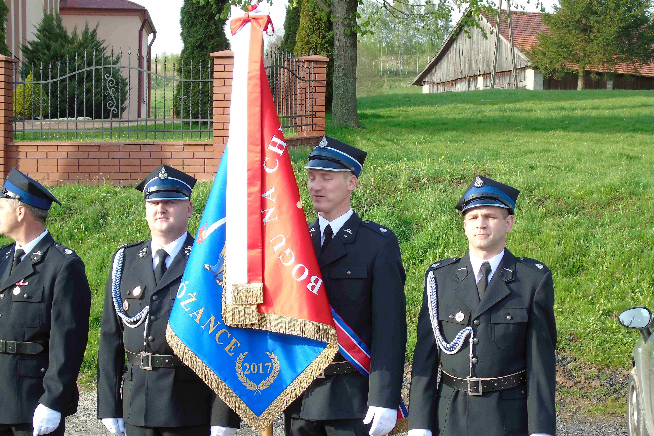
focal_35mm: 74
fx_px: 1344
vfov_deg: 18.4
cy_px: 244
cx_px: 327
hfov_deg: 27.3
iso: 80
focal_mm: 13
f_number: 4.7
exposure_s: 1/80
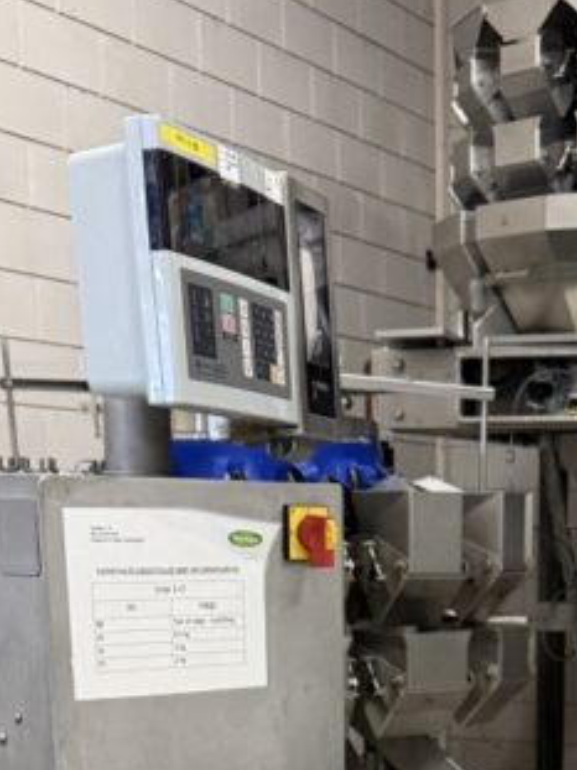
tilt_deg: -17.0
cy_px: 1057
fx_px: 1757
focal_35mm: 79
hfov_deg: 18.4
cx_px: 485
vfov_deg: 21.8
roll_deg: -0.8
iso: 320
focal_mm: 6.76
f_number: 1.78
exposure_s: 1/50
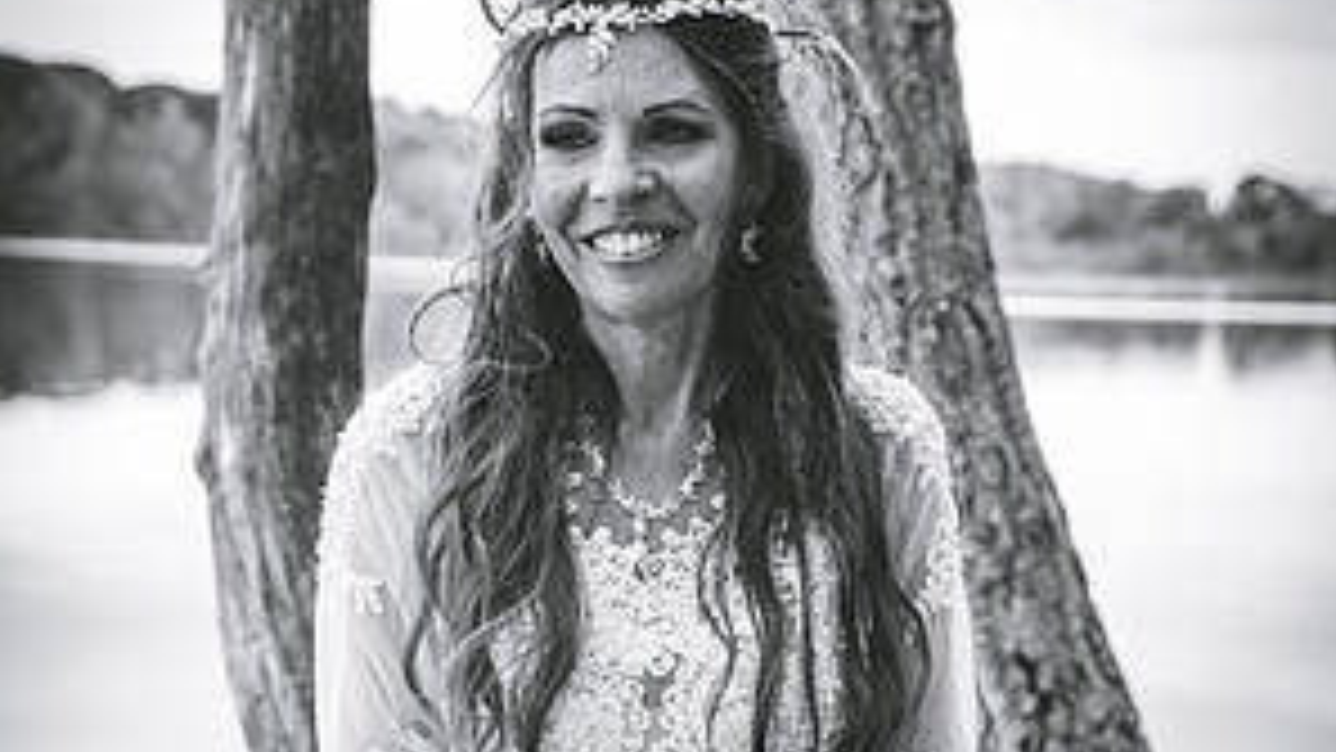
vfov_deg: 10.1
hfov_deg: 18.0
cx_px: 670
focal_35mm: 119
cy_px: 657
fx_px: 4215
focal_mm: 75
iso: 320
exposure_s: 1/160
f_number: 5
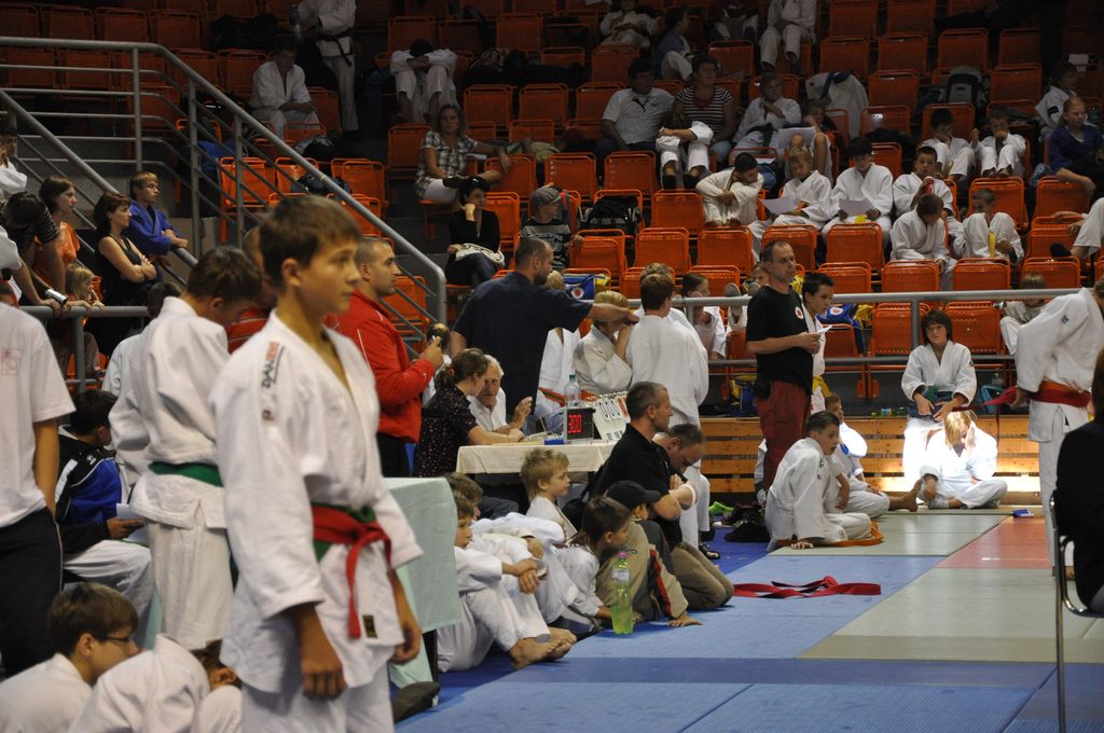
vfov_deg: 10.7
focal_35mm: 128
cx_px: 552
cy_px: 366
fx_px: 3905
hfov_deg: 16.1
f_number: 5.6
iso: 1600
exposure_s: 1/200
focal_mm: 85
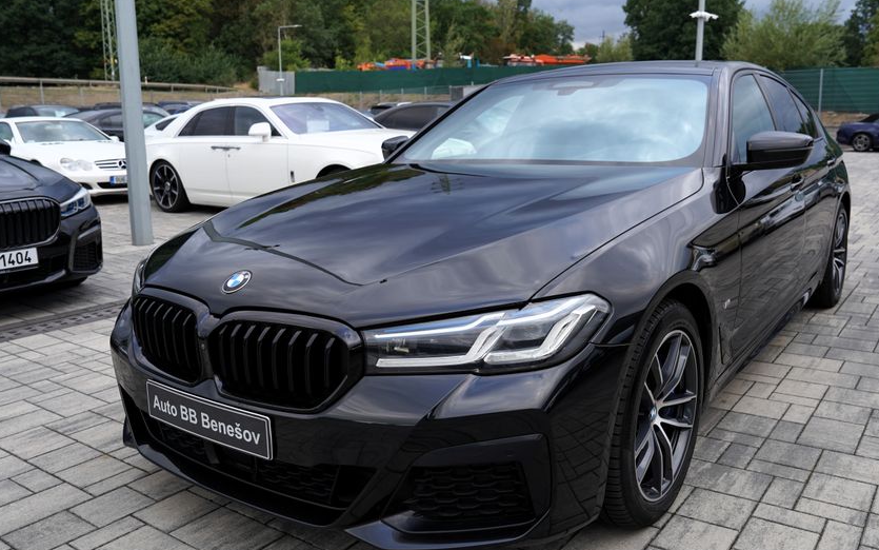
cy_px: 285
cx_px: 482
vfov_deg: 41.8
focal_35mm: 30
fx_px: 719
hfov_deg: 62.8
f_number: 4.5
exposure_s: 1/80
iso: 100
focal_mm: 24
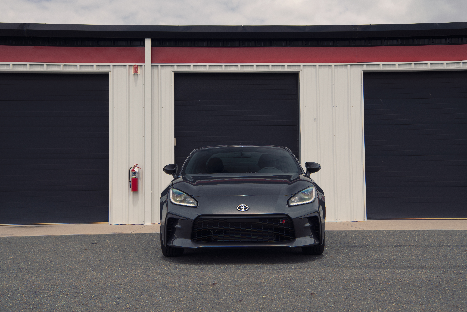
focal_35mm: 48
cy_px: 156
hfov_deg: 41.1
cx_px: 234
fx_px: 623
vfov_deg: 28.1
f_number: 10
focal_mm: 48
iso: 200
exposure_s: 1/125
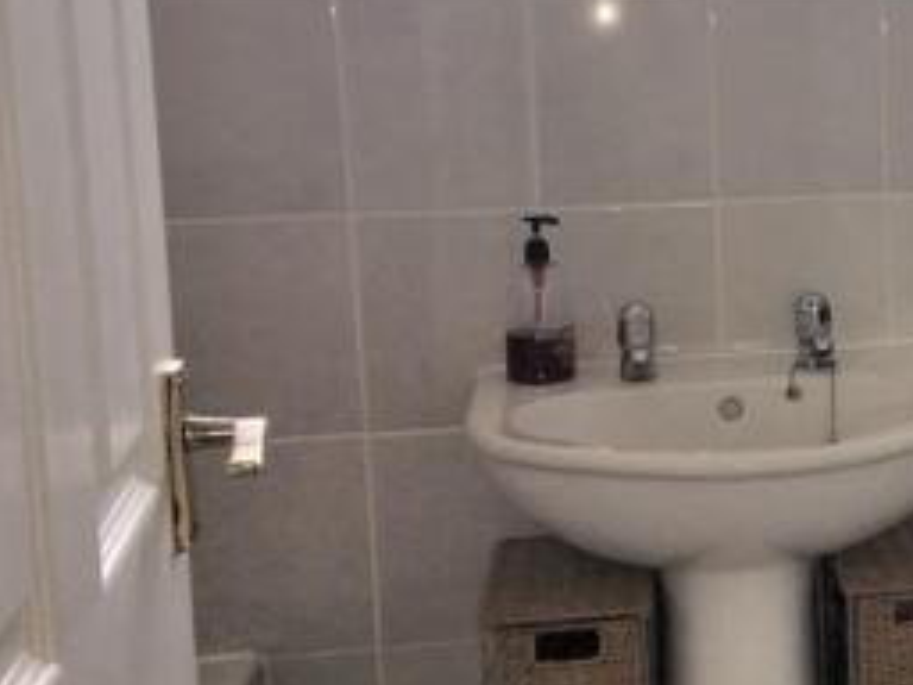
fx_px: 1741
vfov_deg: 22.2
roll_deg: +2.0
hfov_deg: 27.0
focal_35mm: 66
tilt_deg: -7.1
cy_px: 244
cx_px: 1004
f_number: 2.2
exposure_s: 1/116
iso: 25
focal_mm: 4.15
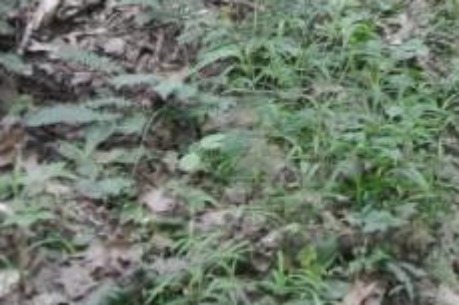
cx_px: 830
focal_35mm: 121
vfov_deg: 10.3
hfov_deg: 14.8
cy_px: -328
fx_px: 1541
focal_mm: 10
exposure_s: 1/60
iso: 500
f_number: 3.5
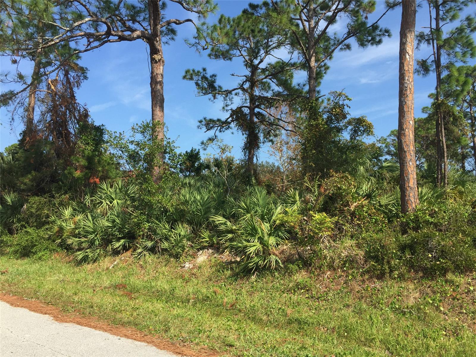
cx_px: 238
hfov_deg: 61.7
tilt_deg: +5.9
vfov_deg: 48.2
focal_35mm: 29
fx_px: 399
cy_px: 178
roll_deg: -1.2
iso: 32
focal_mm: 4.15
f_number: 2.2
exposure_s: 1/1647
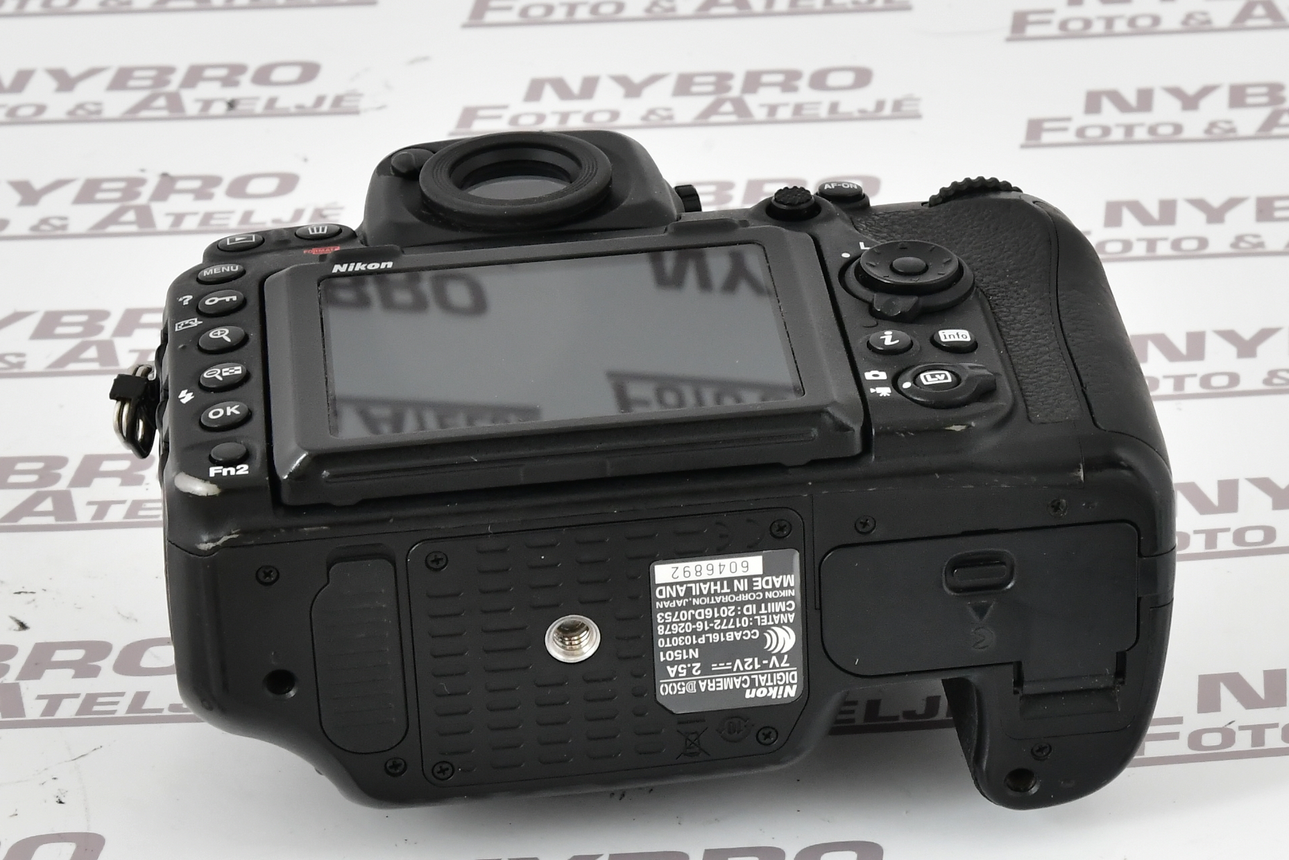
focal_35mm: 62
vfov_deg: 21.9
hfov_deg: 32.4
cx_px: 644
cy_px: 430
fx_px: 2220
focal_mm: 62
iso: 1600
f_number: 14
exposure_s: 1/125
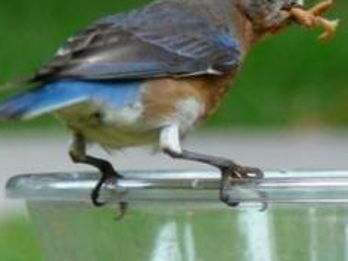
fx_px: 6213
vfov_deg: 2.4
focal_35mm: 618
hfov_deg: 3.2
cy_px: 115
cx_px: 277
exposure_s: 1/30
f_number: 4.1
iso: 125
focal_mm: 43.4
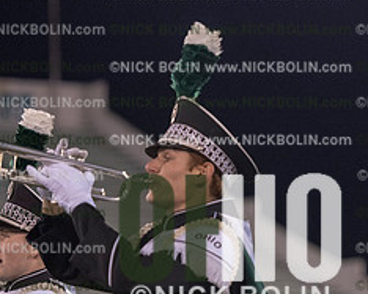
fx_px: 3168
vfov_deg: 5.3
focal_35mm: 291
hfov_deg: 6.6
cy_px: 249
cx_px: 230
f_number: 3.2
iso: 5000
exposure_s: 1/1250
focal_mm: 125
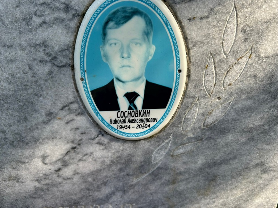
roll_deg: +2.5
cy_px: 104
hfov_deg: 67.3
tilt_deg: -19.1
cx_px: 139
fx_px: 209
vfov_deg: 53.1
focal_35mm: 26
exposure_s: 1/1224
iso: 50
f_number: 1.5
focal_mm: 5.7
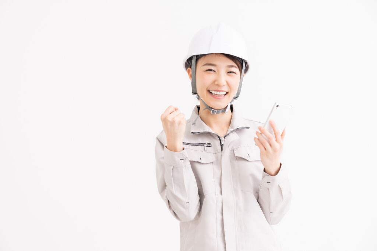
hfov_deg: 28.8
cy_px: 126
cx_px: 188
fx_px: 733
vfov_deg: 19.5
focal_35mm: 70
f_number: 3.2
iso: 100
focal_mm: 70
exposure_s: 1/80
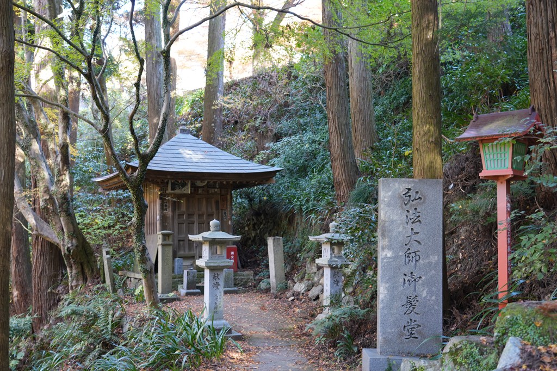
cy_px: 186
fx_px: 603
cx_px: 278
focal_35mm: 39
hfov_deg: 49.6
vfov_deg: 34.2
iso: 800
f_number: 4
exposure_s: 1/40
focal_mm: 39
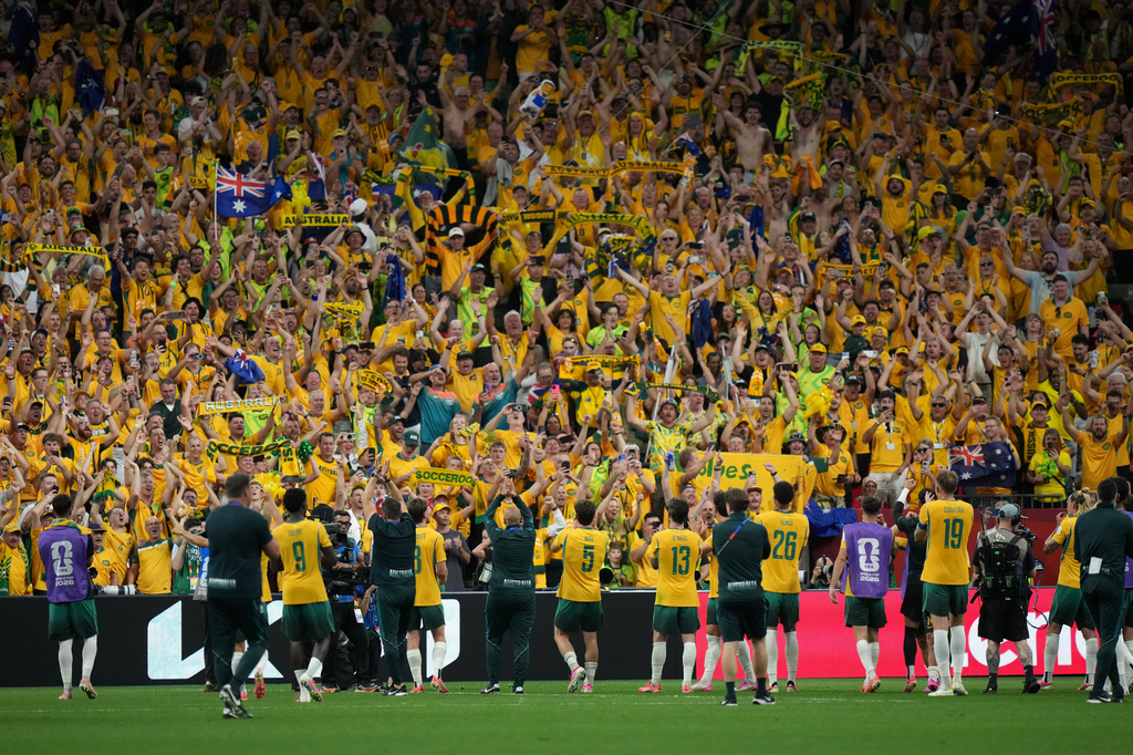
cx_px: 566
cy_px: 378
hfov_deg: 5.2
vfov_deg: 3.4
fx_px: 12584
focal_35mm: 400
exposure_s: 1/2500
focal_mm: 400
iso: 3200
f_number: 2.8
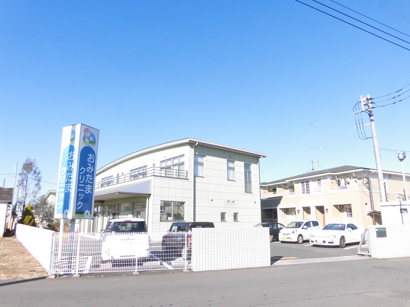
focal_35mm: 24
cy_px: 154
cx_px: 205
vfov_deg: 56.8
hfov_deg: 71.6
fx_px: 284
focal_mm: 4.3
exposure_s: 1/800
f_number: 3.1
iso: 100
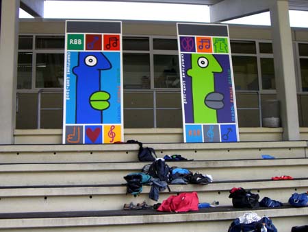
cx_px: 154
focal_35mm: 47
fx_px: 418
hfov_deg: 40.4
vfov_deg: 30.9
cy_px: 116
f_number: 3
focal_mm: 7.6
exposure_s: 1/200
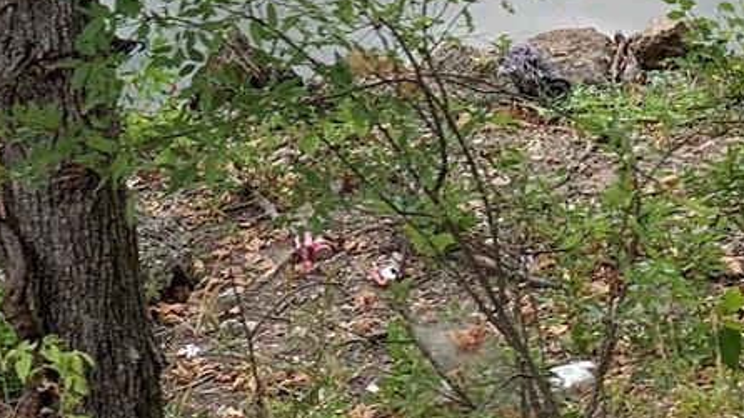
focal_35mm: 130
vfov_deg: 8.8
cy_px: -450
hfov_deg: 16.4
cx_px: 192
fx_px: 2565
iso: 25
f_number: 1.8
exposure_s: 1/537
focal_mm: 4.25
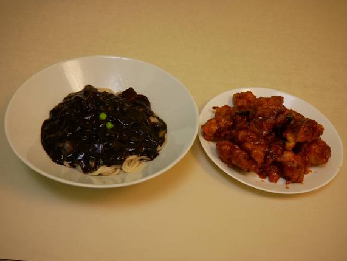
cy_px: 128
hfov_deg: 45.7
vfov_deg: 35.2
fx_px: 411
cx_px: 176
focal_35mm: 41
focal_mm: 20
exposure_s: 1/8
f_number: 4.1
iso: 200
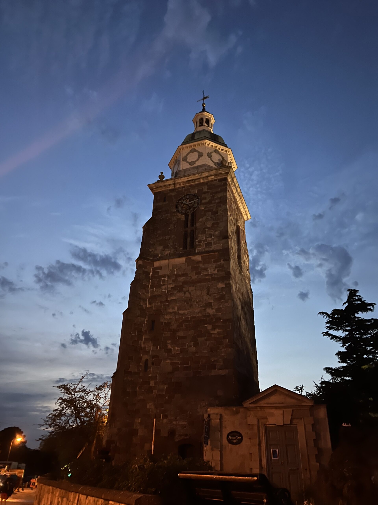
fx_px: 379
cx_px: 189
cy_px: 252
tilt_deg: +31.8
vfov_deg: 67.3
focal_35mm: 26
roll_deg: -2.8
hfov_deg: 53.1
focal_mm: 5.7
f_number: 1.5
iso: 800
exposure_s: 1/17
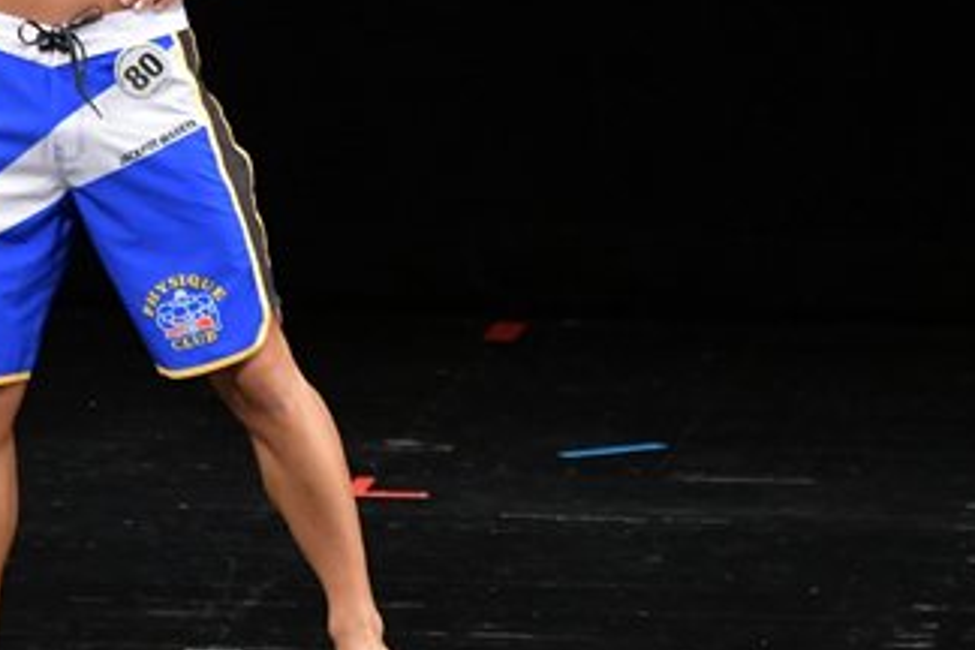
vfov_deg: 2.0
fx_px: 18442
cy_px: 12
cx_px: 206
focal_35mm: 681
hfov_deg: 3.0
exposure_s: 1/400
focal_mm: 190
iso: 3200
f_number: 5.6
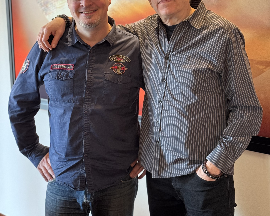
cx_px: 134
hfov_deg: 30.0
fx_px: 503
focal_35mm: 63
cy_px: 97
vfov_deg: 24.2
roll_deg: +0.7
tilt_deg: -8.6
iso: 250
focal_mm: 6.76
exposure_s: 1/33
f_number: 1.78
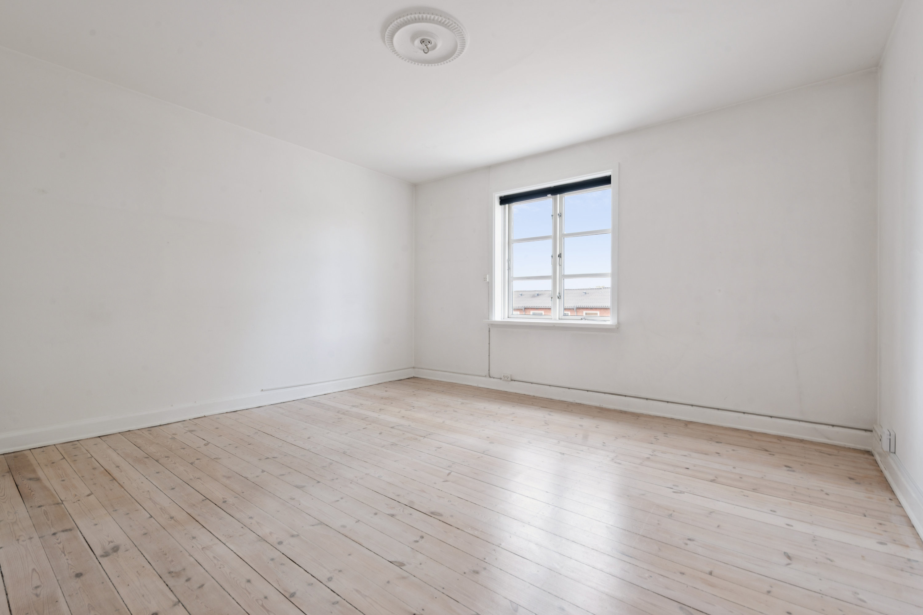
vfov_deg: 73.7
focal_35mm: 16
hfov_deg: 96.7
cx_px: 462
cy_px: 308
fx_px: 410
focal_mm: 16
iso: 200
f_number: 10
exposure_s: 1/13
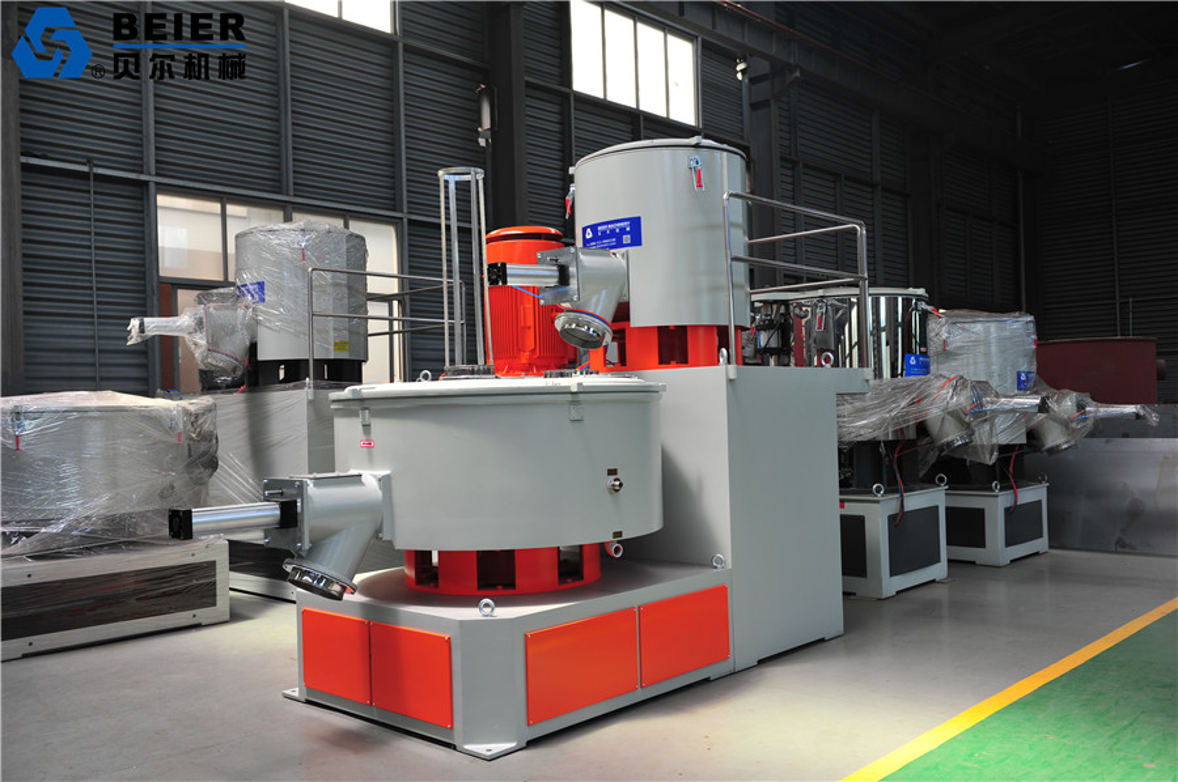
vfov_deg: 41.0
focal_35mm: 32
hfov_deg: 58.8
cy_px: 391
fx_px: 1046
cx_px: 589
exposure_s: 1/80
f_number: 4.5
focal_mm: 32
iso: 200
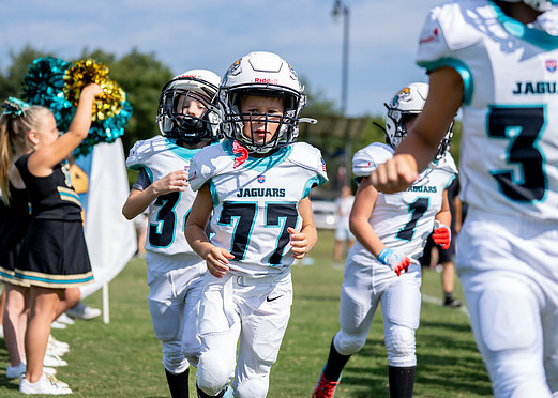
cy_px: 171
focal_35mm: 88
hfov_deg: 22.6
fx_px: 1394
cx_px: 270
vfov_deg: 16.3
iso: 200
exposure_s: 1/3200
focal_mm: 70
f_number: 2.8
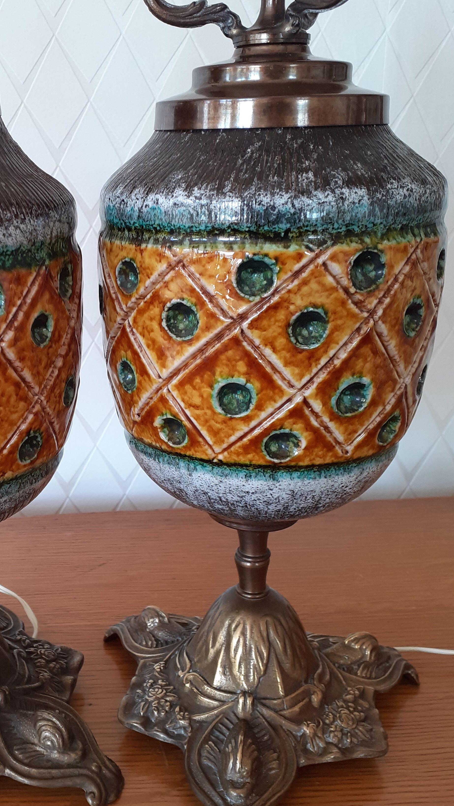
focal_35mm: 37
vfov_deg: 54.0
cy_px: 391
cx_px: 93
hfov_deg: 31.2
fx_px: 792
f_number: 1.9
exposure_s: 1/50
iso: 50
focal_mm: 3.6
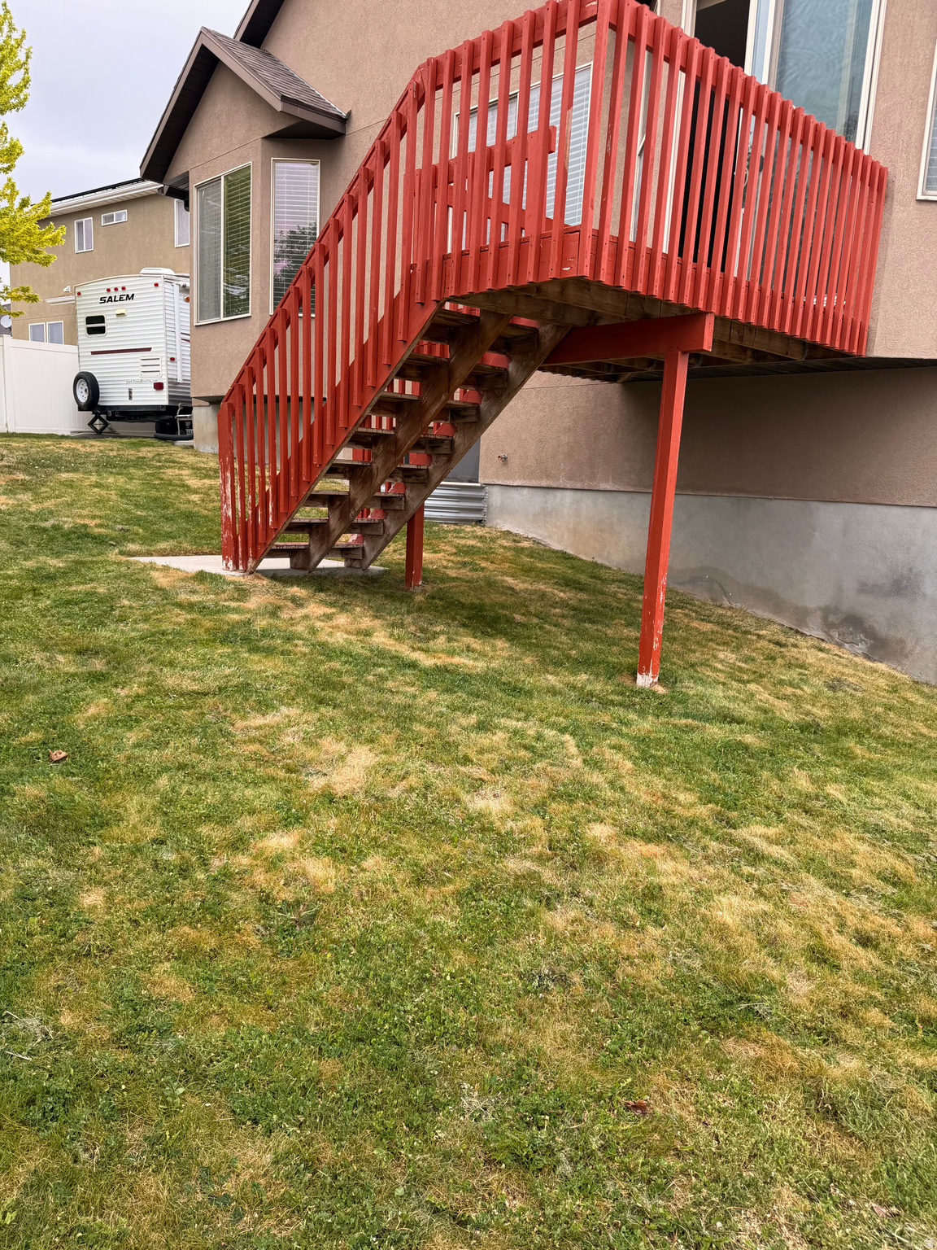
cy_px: 625
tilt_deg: -9.5
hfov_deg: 56.8
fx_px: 866
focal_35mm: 24
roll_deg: -2.6
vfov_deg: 71.6
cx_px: 468
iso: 100
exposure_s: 1/813
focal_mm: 6.76
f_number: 1.78
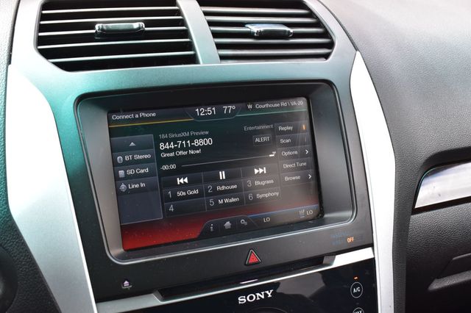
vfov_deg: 31.9
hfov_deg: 46.4
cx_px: 236
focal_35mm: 42
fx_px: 549
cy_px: 156
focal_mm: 28
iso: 400
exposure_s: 1/80
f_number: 8
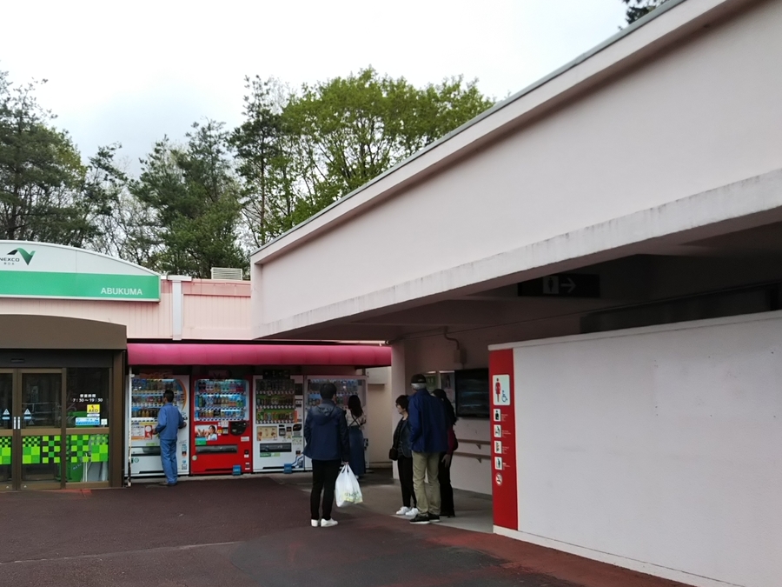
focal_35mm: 40
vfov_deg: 35.8
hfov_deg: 46.4
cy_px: 363
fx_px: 904
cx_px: 295
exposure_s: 1/327
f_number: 2.2
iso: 20
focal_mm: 4
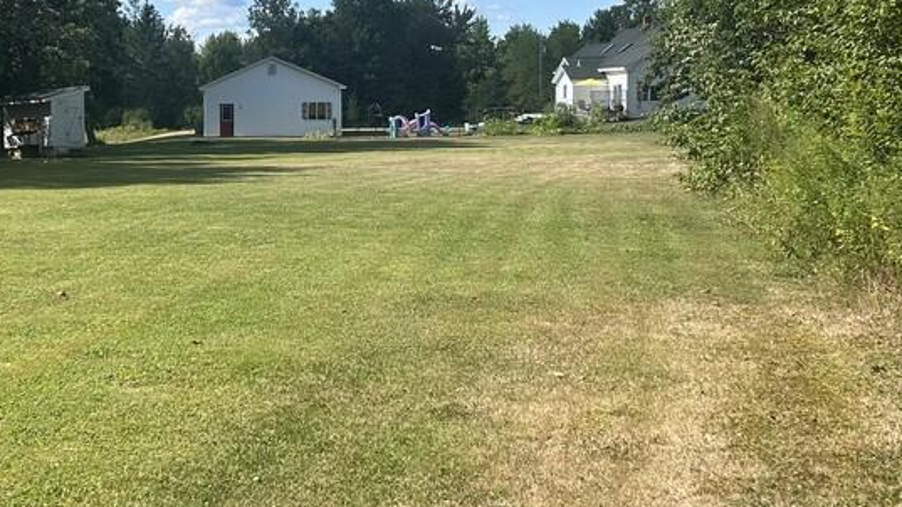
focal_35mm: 54
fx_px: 1291
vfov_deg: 22.1
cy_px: 149
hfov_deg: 37.9
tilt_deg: -1.5
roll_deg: -0.4
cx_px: 277
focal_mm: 5.7
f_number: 1.5
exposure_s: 1/2632
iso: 50
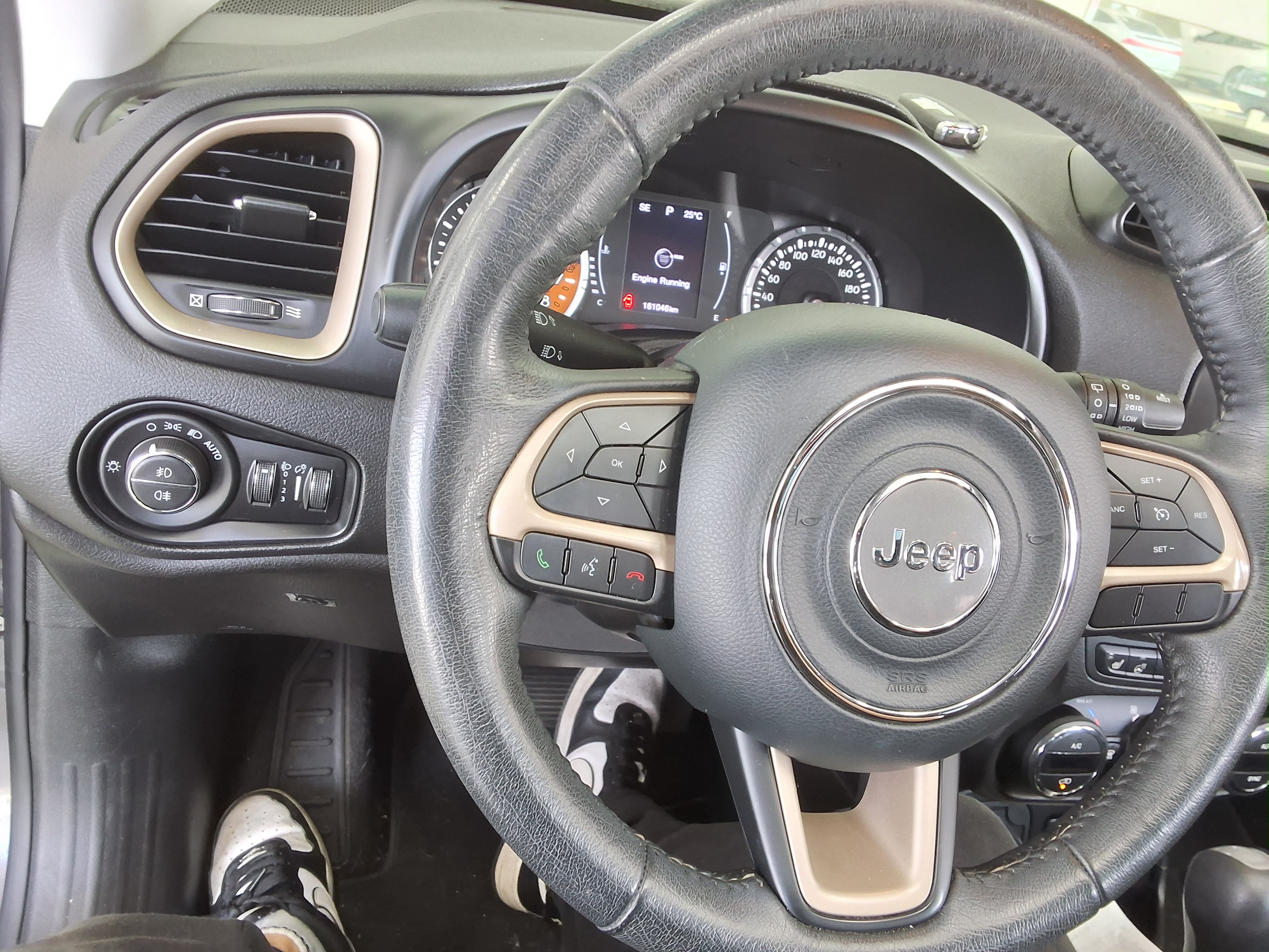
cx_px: 634
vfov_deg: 49.7
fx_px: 1026
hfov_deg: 63.4
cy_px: 476
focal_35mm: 28
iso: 80
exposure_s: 1/40
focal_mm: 2.91
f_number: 1.9
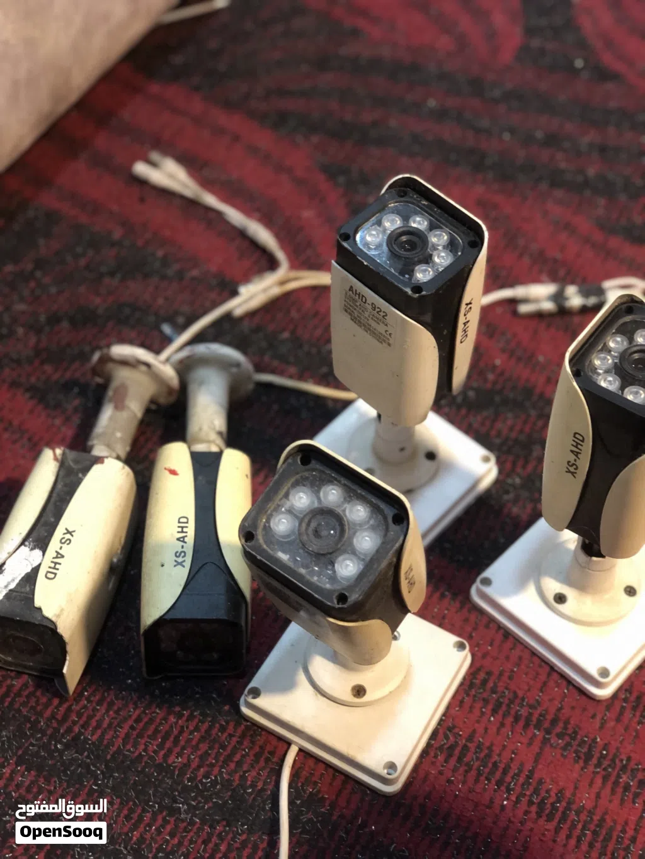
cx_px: 322
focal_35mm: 52
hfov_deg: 28.0
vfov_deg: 36.8
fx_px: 1292
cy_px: 430
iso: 160
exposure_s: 1/8
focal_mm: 6
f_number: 2.4
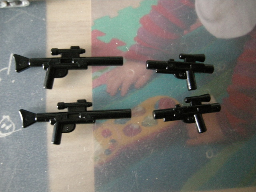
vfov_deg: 39.7
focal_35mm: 36
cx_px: 128
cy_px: 96
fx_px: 266
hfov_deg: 51.4
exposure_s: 1/8.8
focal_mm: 7.5
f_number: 2.7
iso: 400
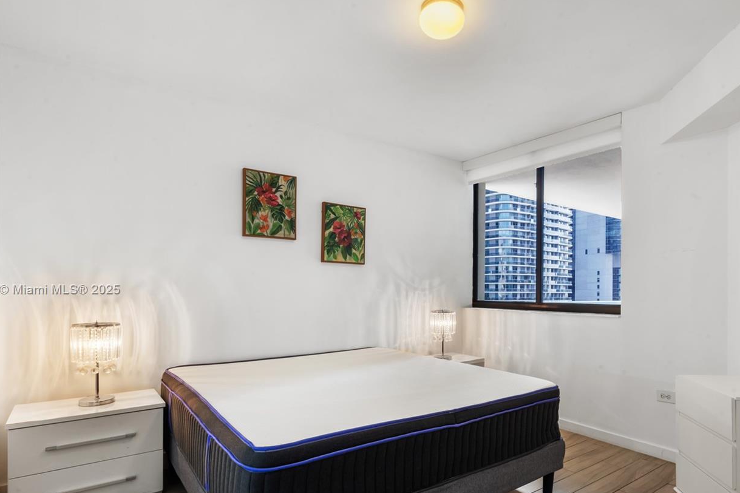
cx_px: 411
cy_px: 290
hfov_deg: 80.9
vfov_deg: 59.1
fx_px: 432
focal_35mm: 21
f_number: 18
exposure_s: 1.3
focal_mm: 16
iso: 250
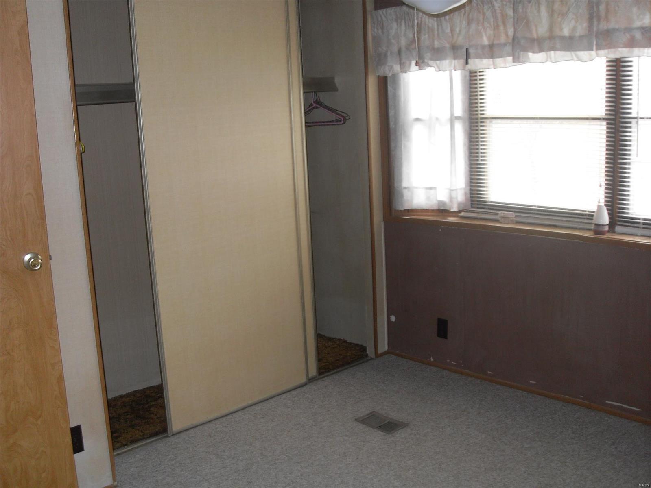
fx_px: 696
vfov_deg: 38.7
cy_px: 244
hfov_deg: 50.1
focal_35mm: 37
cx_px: 326
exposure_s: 1/45
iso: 100
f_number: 2.8
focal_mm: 6.3
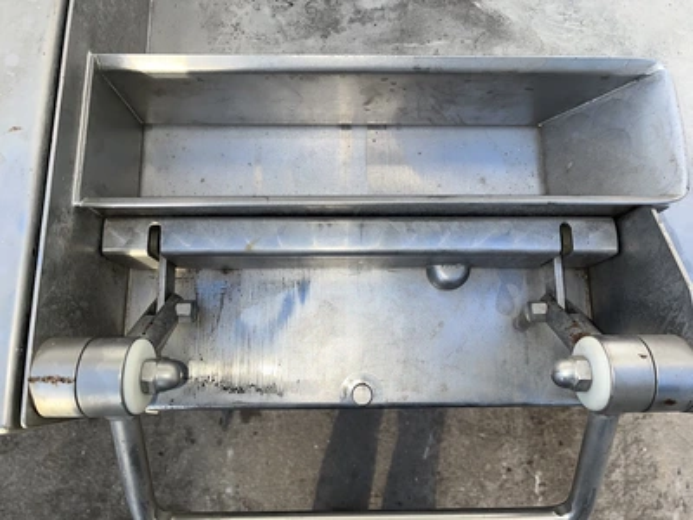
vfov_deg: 53.1
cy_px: 260
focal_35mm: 26
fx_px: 521
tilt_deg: -75.7
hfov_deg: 67.3
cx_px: 346
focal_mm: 5.1
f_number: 1.6
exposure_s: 1/428
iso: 32
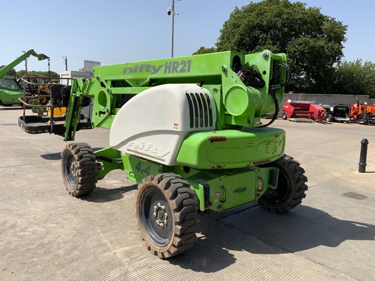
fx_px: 314
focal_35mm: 29
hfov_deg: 61.7
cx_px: 188
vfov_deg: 48.2
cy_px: 140
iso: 16
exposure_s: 1/2141
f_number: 1.8
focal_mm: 3
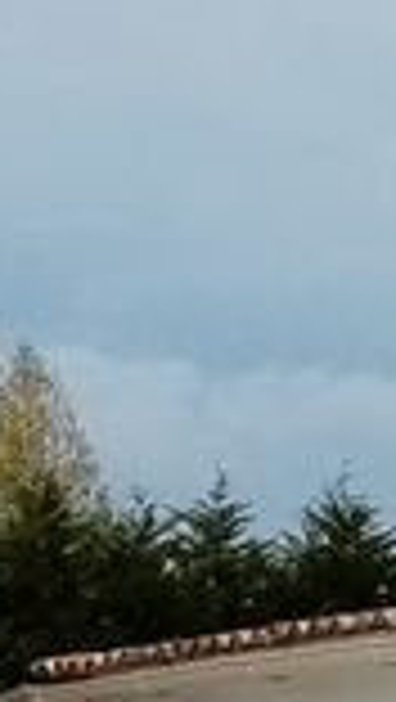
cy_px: 1170
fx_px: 3390
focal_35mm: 182
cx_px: 1508
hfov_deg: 5.8
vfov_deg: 11.2
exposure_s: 1/2841
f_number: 1.8
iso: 106
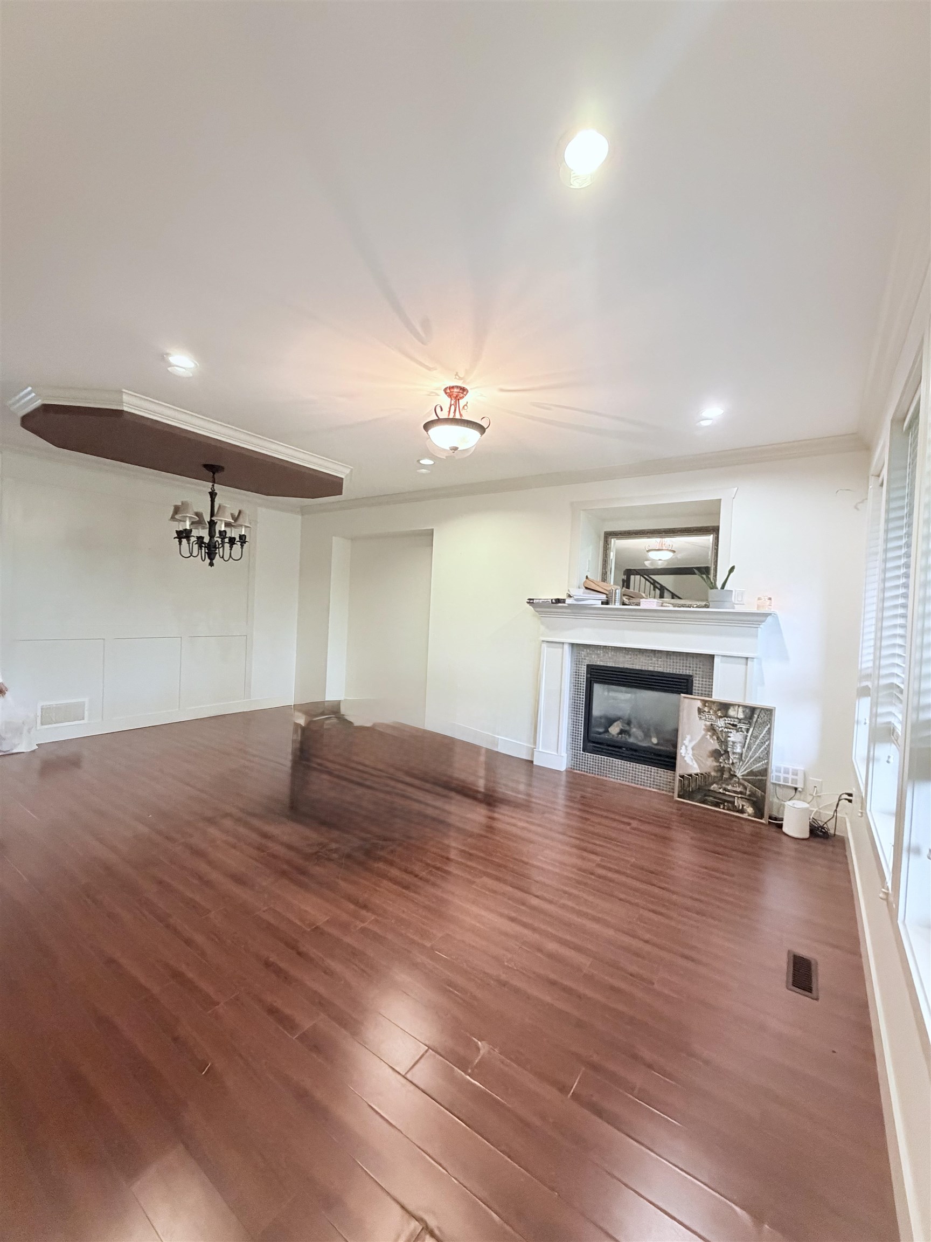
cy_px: 621
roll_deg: -2.7
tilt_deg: -1.7
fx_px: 502
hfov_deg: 85.7
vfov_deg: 102.1
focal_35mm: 14
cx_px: 466
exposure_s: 1/60
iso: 640
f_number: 2.2
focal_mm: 2.22
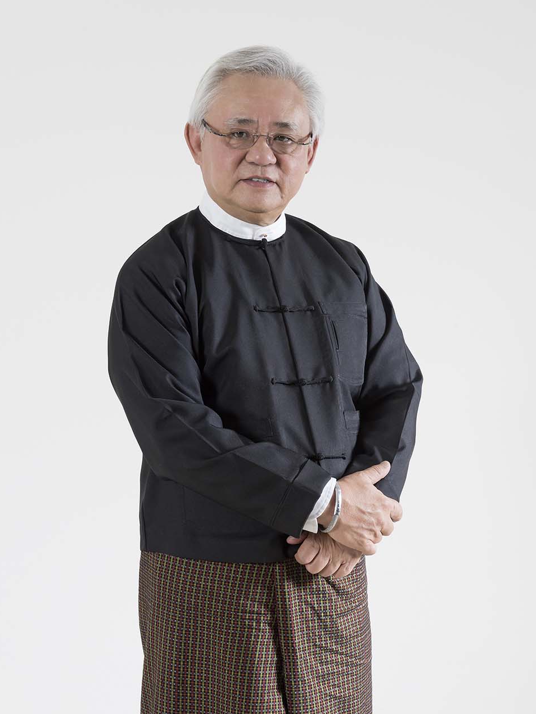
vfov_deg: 27.0
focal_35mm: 72
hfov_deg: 20.4
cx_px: 267
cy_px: 360
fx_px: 1486
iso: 800
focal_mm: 66
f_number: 11
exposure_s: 1/100
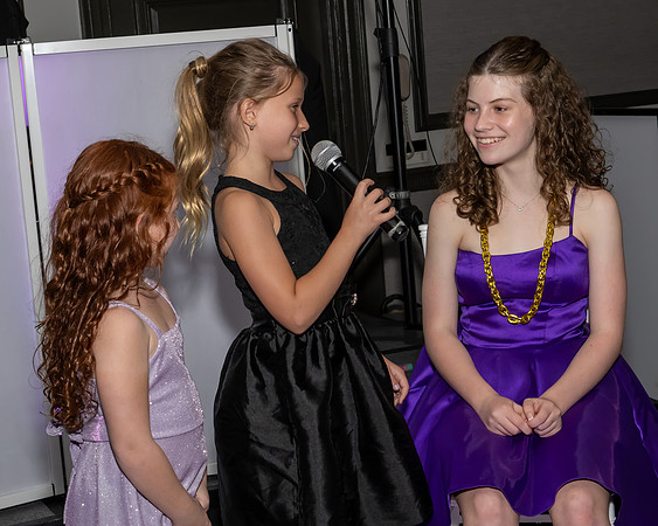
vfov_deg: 22.1
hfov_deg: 27.4
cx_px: 242
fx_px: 1345
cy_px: 216
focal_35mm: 69
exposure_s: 1/250
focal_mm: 35
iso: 1000
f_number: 7.1
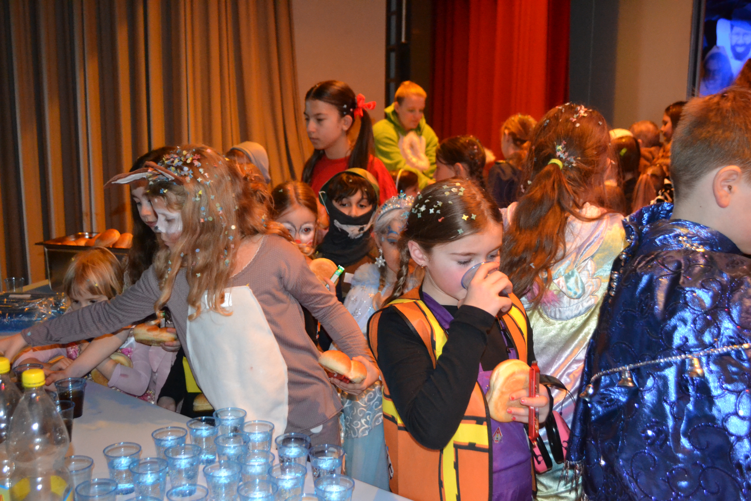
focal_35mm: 39
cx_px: 376
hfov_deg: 49.6
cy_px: 250
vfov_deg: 34.2
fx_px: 813
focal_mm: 26
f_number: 4.2
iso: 3200
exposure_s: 1/60
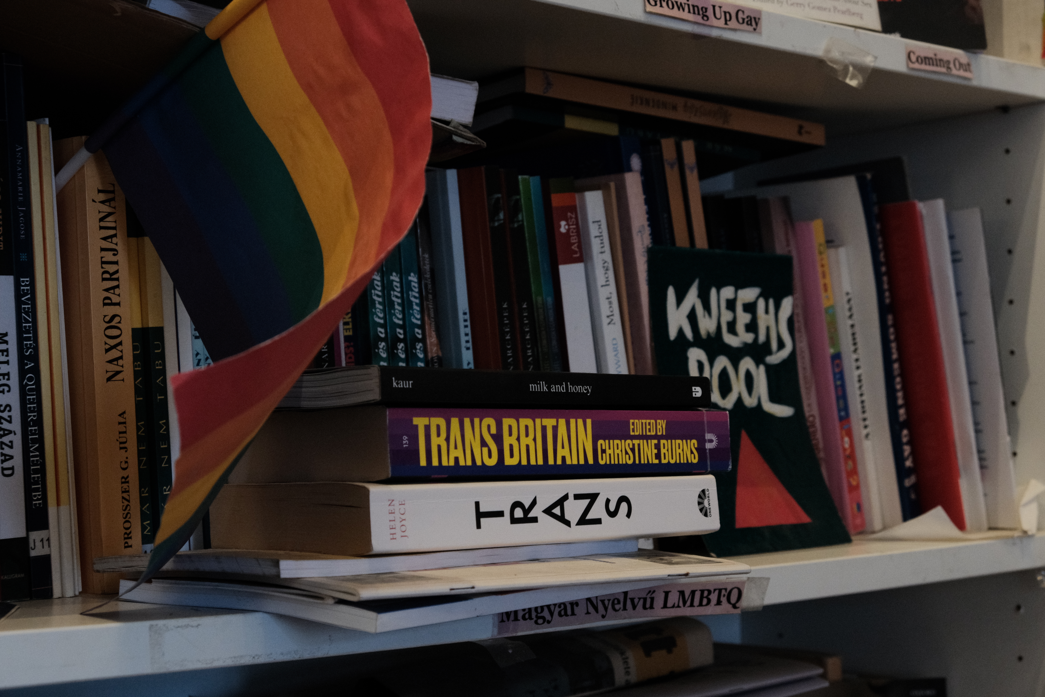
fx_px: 1713
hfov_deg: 33.9
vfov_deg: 23.0
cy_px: 348
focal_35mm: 59
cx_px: 522
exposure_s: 1/30
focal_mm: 39
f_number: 6.4
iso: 3200
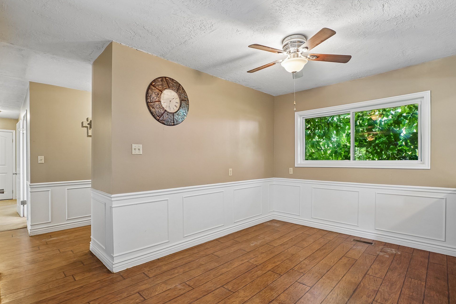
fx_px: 215
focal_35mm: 17
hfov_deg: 93.3
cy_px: 161
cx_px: 226
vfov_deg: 70.4
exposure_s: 1/2.5
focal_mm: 16
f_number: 8
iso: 400
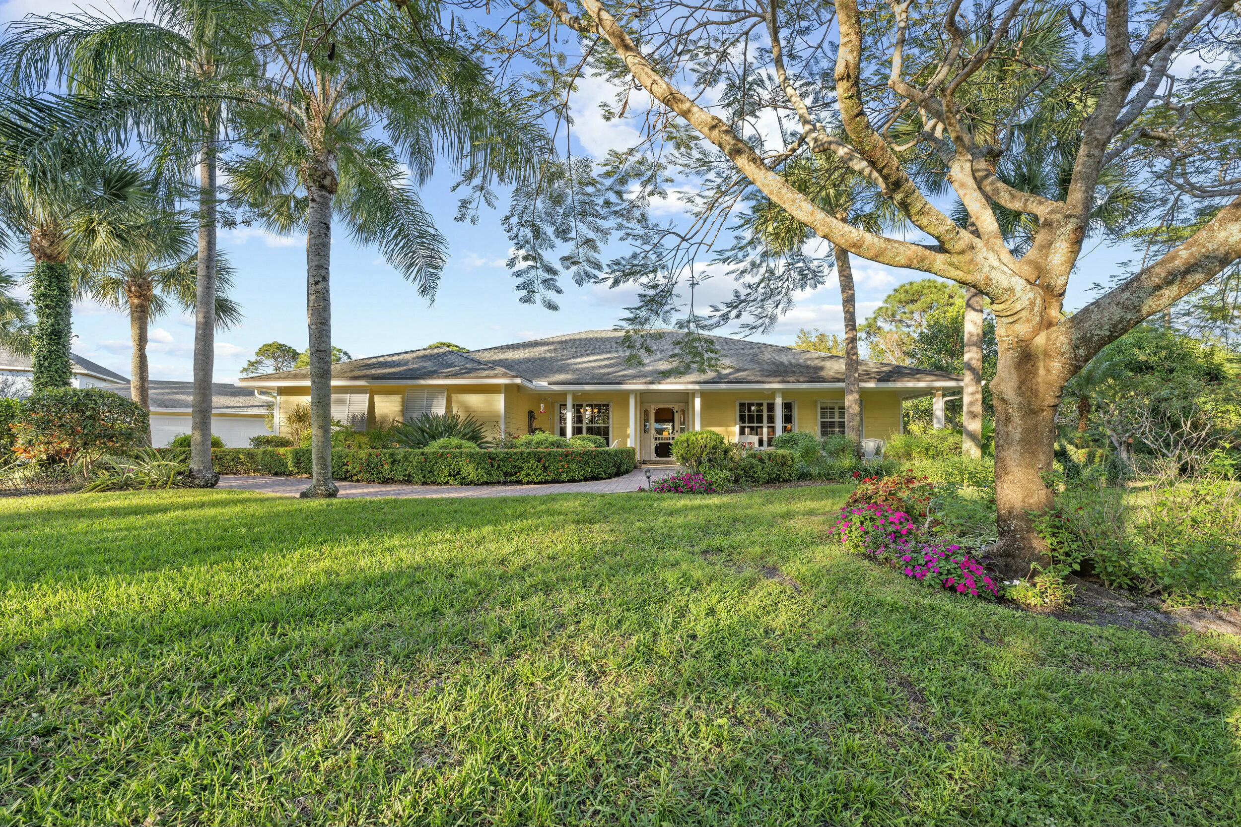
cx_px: 620
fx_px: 500
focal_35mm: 14
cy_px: 414
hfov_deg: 102.3
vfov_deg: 79.2
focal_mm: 14.5
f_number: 8
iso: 64
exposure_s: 1/13
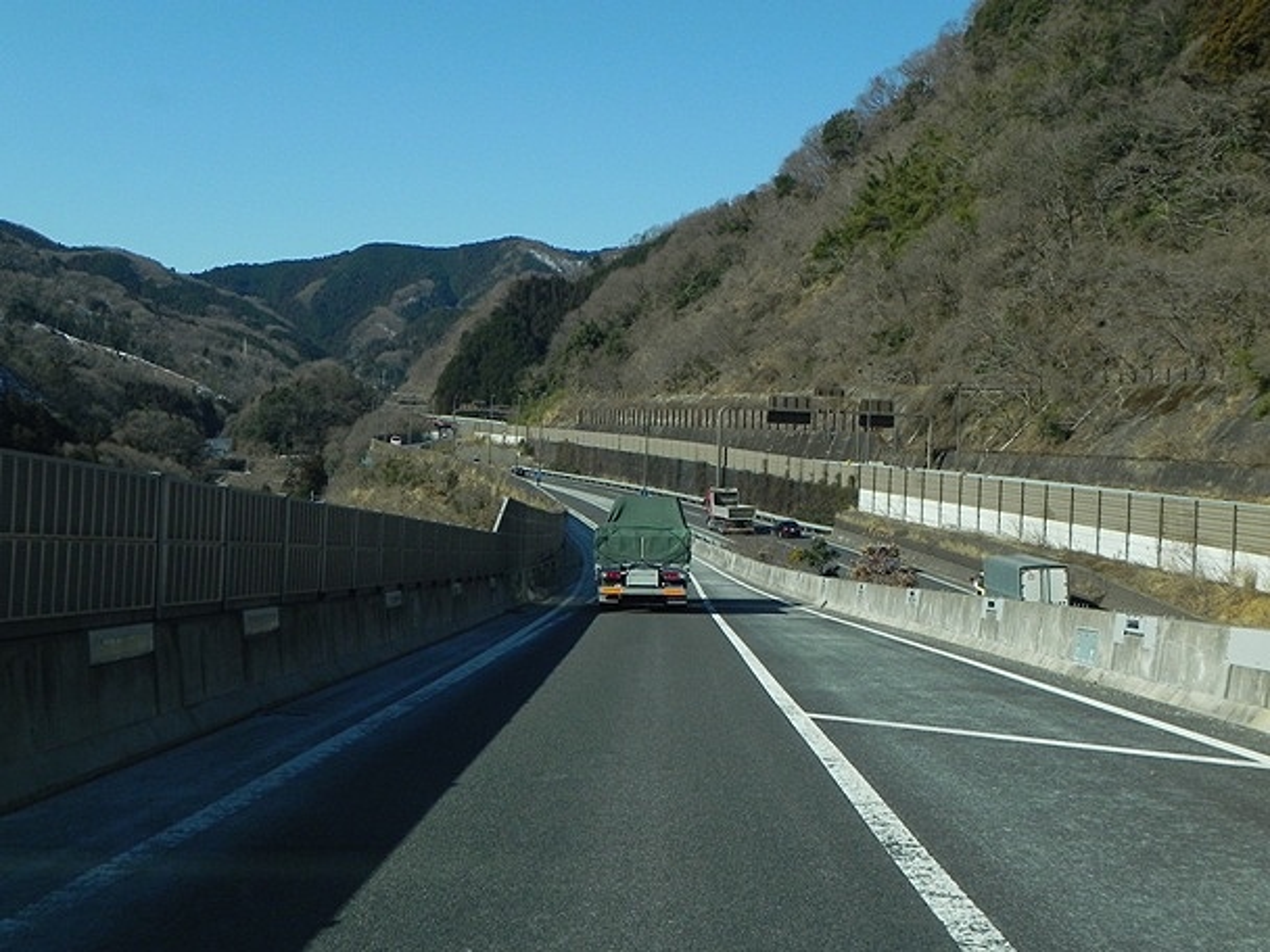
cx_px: 635
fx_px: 1688
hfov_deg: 41.2
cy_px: 476
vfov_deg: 31.5
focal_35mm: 46
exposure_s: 1/1520
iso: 200
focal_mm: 8.2
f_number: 4.5
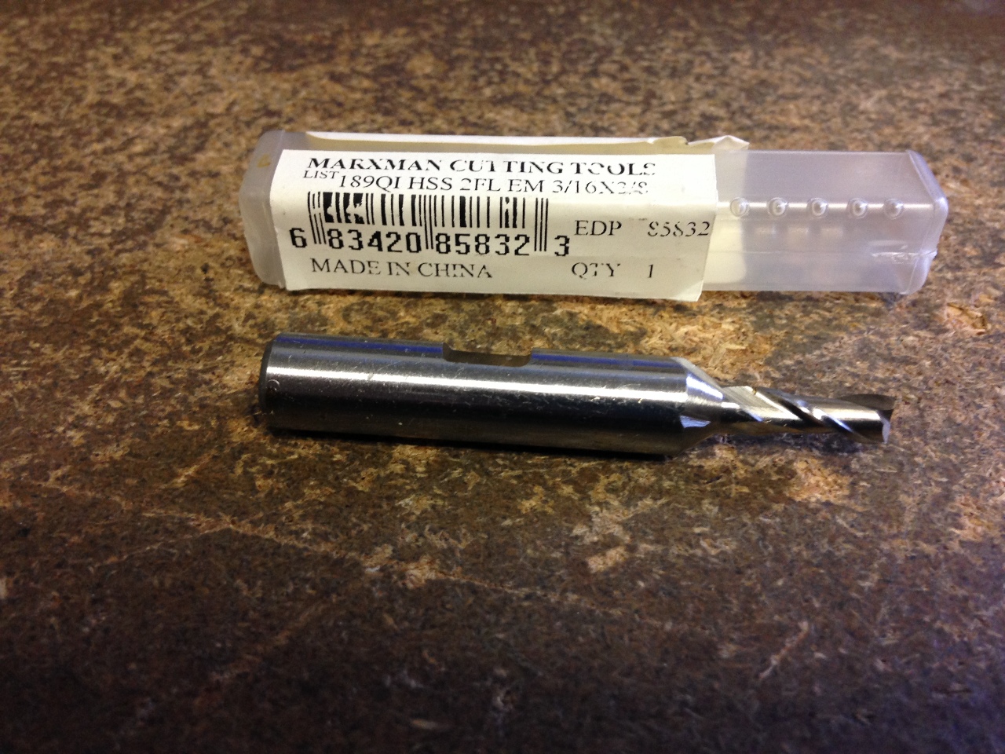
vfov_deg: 42.9
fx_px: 958
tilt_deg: -46.0
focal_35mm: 33
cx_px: 502
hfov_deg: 55.4
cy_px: 377
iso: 125
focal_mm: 4.12
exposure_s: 1/20
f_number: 2.4
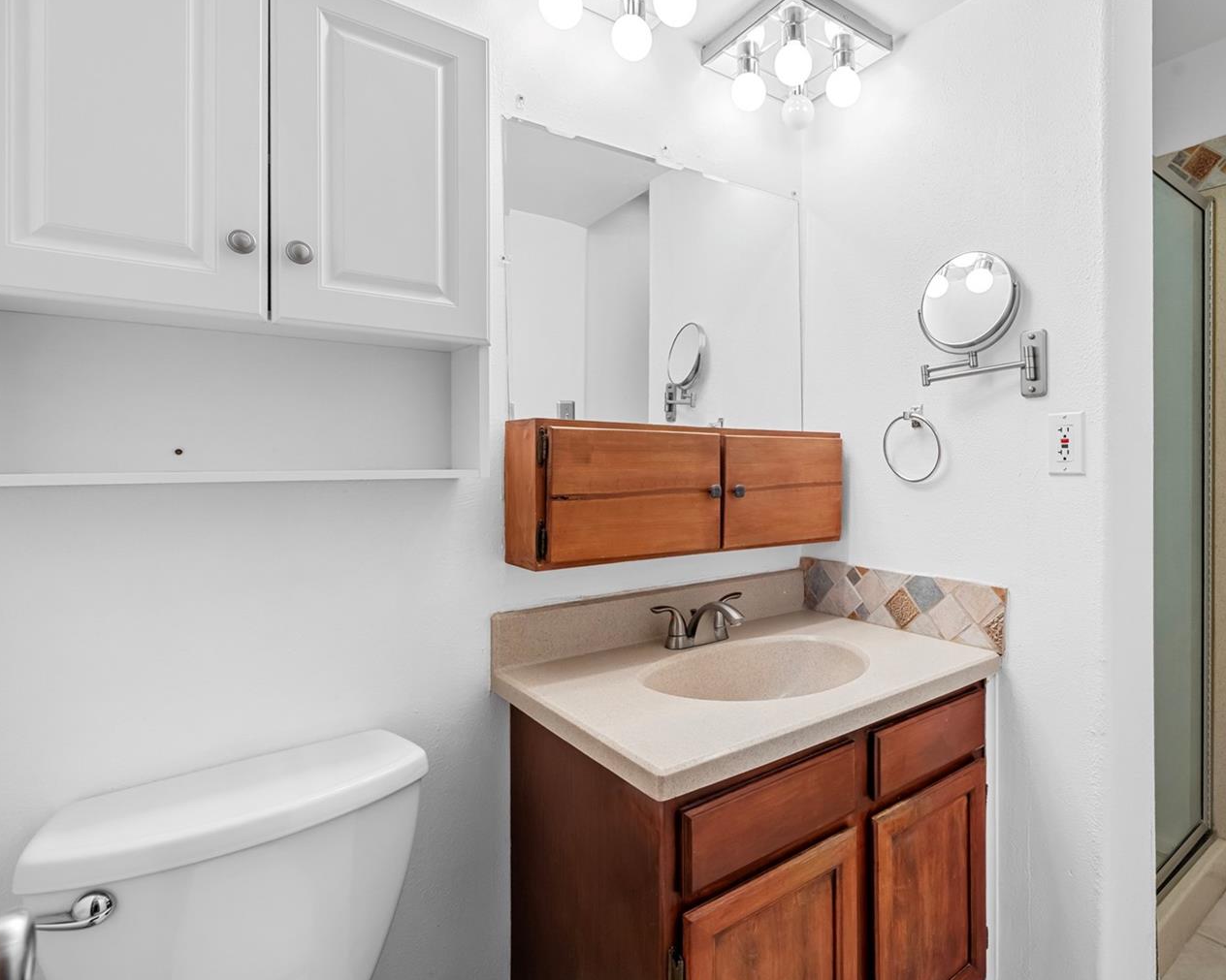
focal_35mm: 19
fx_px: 689
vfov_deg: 70.8
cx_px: 761
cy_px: 497
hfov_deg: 81.8
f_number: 9
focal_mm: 16
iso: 320
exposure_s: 1/5
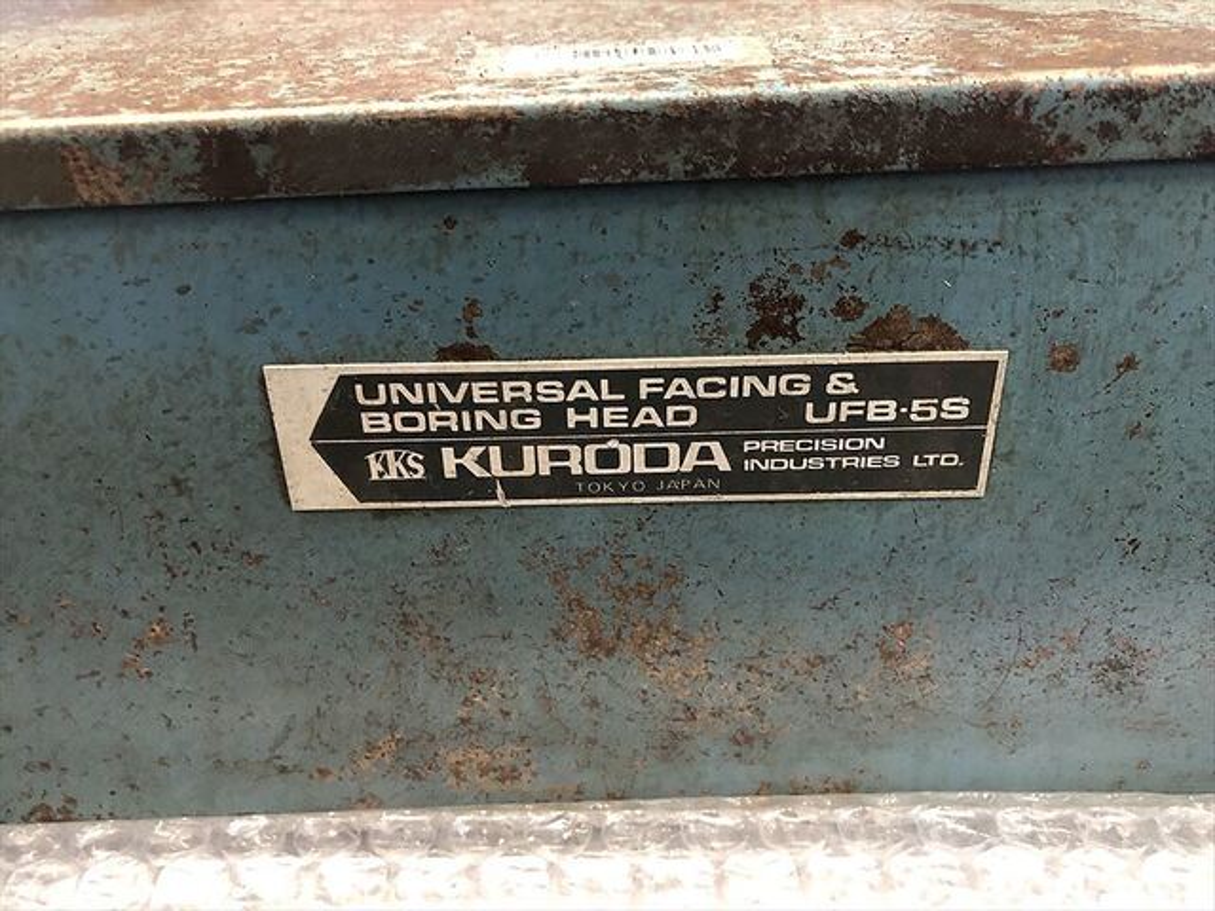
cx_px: 608
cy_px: 456
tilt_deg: -29.9
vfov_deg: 49.7
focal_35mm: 28
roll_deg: +1.2
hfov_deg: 63.4
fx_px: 983
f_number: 1.8
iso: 100
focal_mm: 3.99
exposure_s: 1/11
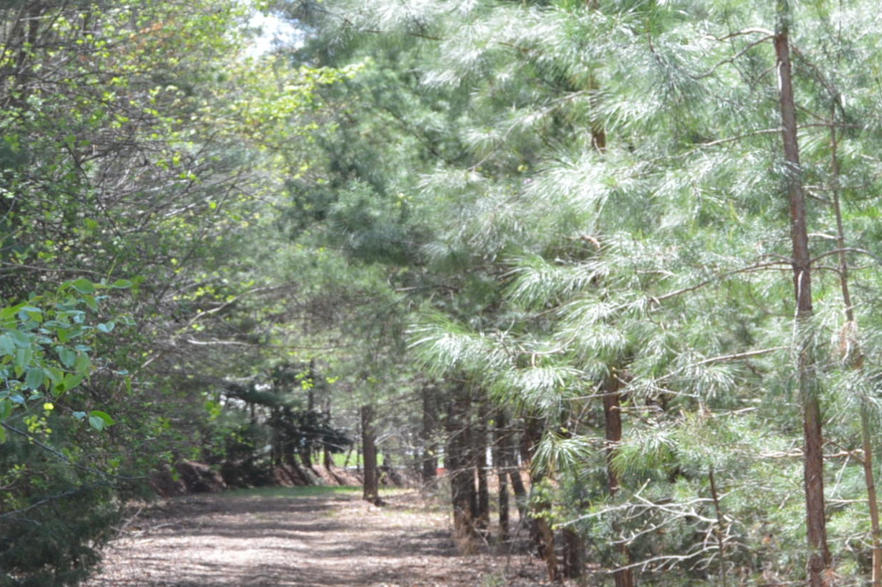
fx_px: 2693
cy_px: 437
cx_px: 110
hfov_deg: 18.3
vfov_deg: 12.4
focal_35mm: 110
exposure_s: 1/125
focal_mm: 30
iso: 180
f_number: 5.6
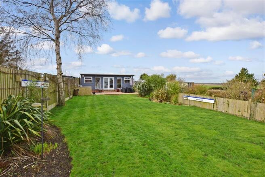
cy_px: 88
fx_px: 110
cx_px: 132
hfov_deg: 100.4
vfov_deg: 77.3
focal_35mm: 15
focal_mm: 10
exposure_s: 1/200
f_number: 10
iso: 400
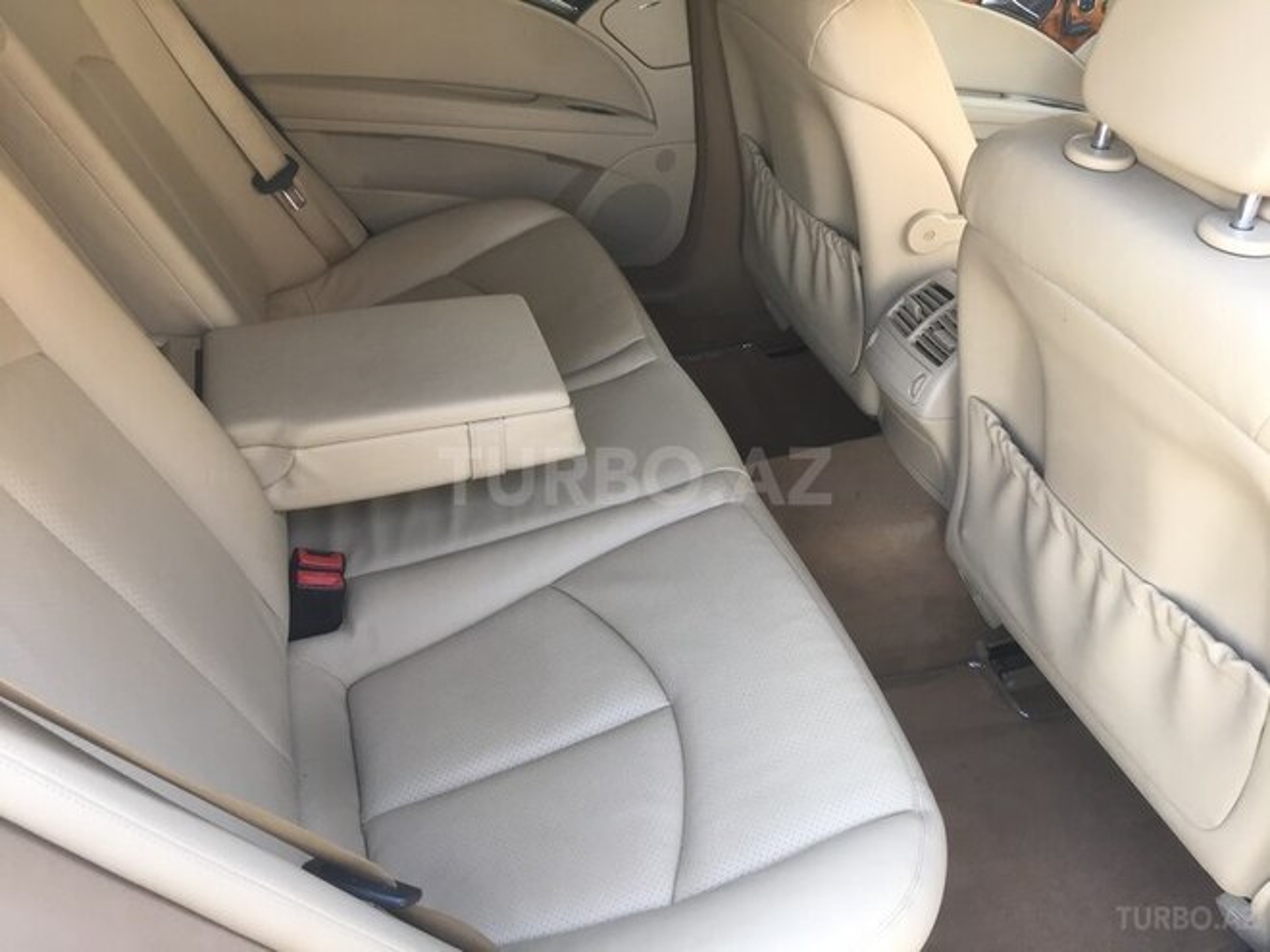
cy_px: 476
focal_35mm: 29
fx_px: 1064
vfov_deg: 48.2
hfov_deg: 61.7
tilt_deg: -37.8
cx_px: 635
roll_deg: -7.4
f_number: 2.2
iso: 32
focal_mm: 4.15
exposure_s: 1/33
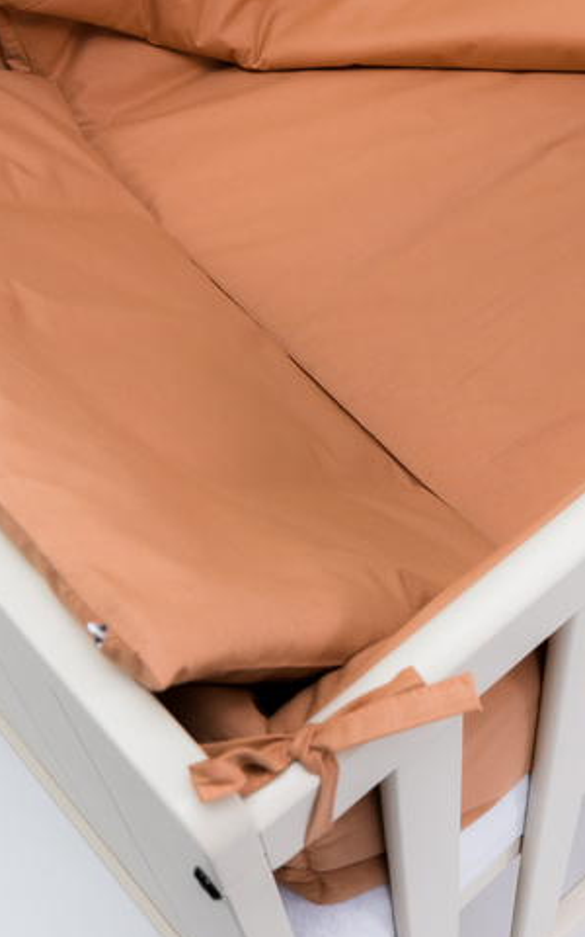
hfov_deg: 25.2
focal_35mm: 51
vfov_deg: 39.5
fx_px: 1301
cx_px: 408
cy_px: 427
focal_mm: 24
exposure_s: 1/160
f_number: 9
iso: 400
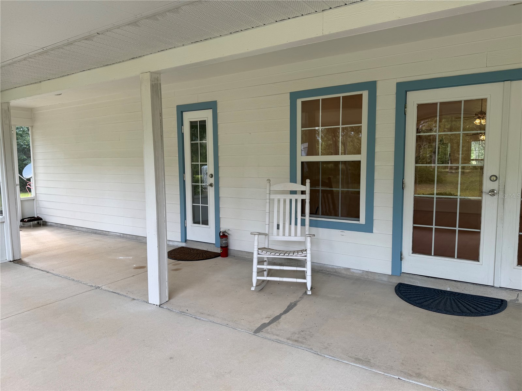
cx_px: 261
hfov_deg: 71.6
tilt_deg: -5.4
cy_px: 196
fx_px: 362
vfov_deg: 56.8
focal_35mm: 24
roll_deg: +0.9
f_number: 1.78
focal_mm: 6.76
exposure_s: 1/255
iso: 64
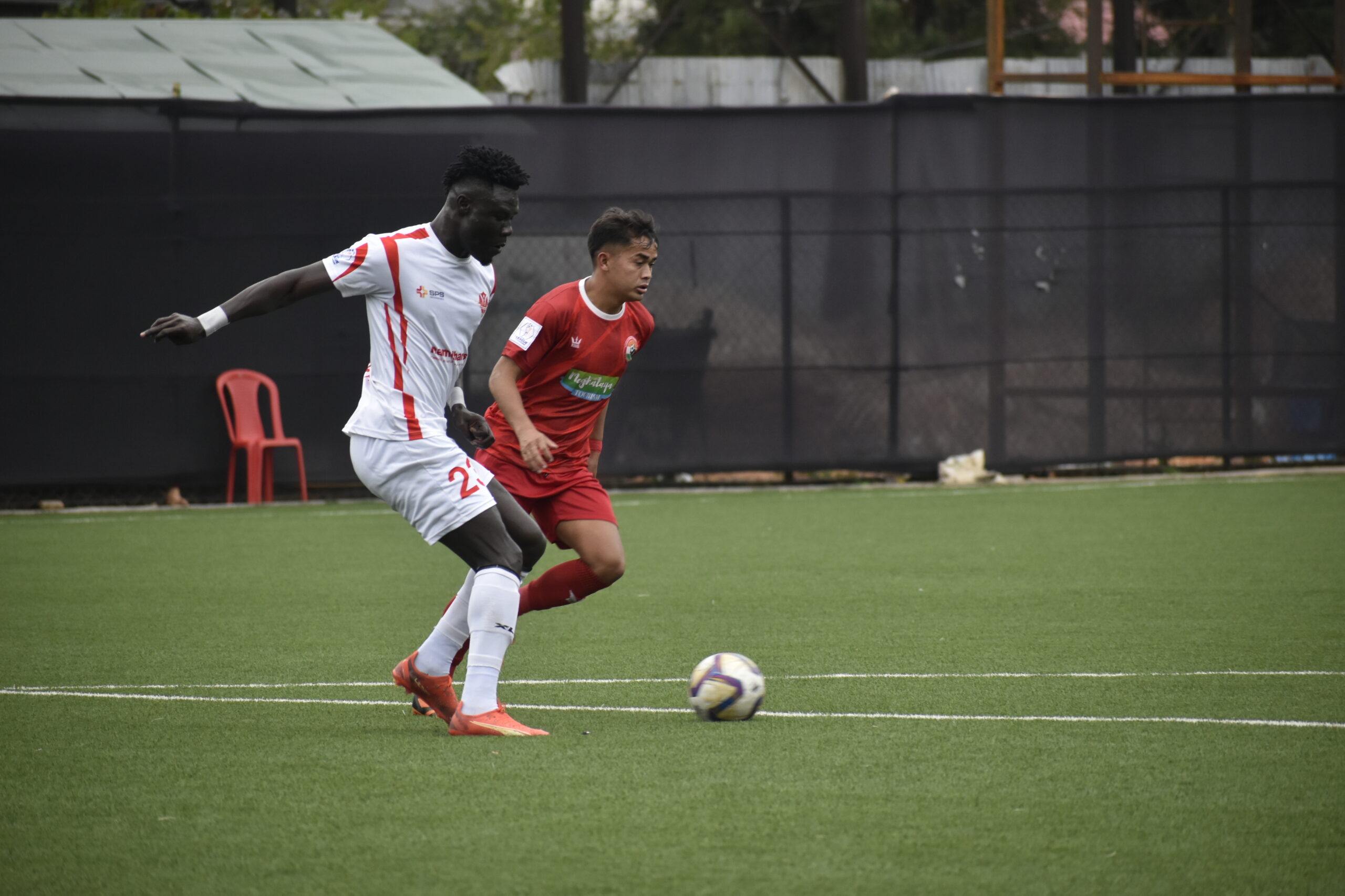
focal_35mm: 292
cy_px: 448
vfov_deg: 4.7
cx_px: 672
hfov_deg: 7.0
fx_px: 10928
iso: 800
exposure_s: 1/640
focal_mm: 195
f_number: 5.3
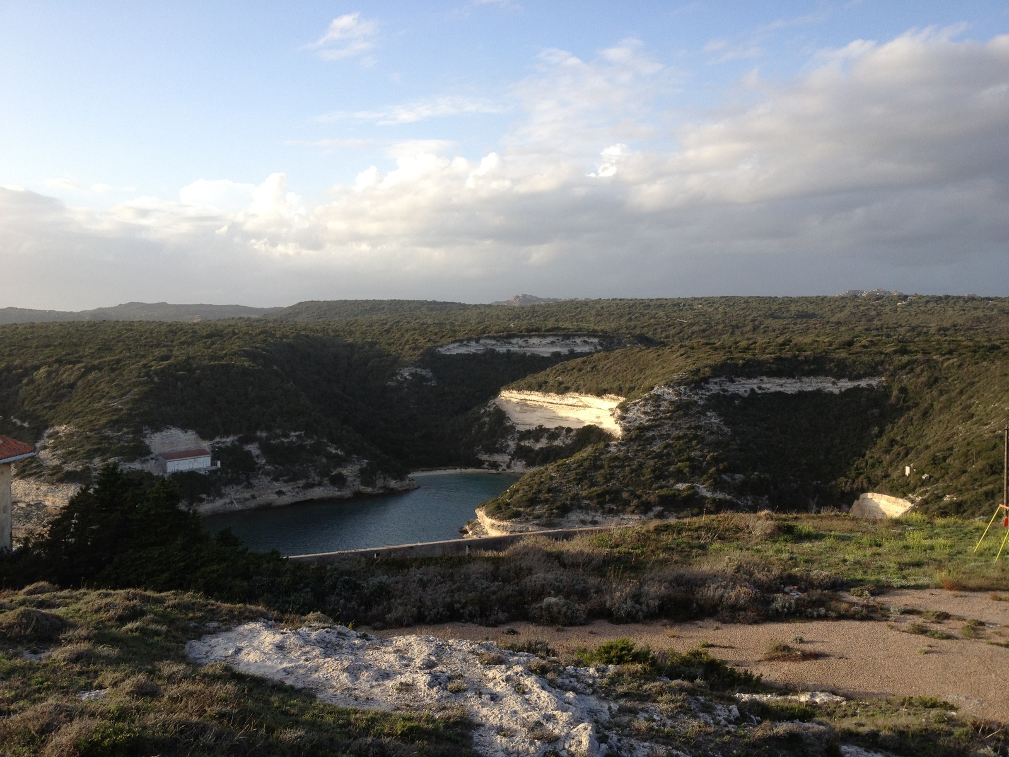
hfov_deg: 52.6
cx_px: 504
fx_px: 1020
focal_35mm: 35
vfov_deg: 40.7
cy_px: 378
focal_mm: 4.28
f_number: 2.4
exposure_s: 1/717
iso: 64
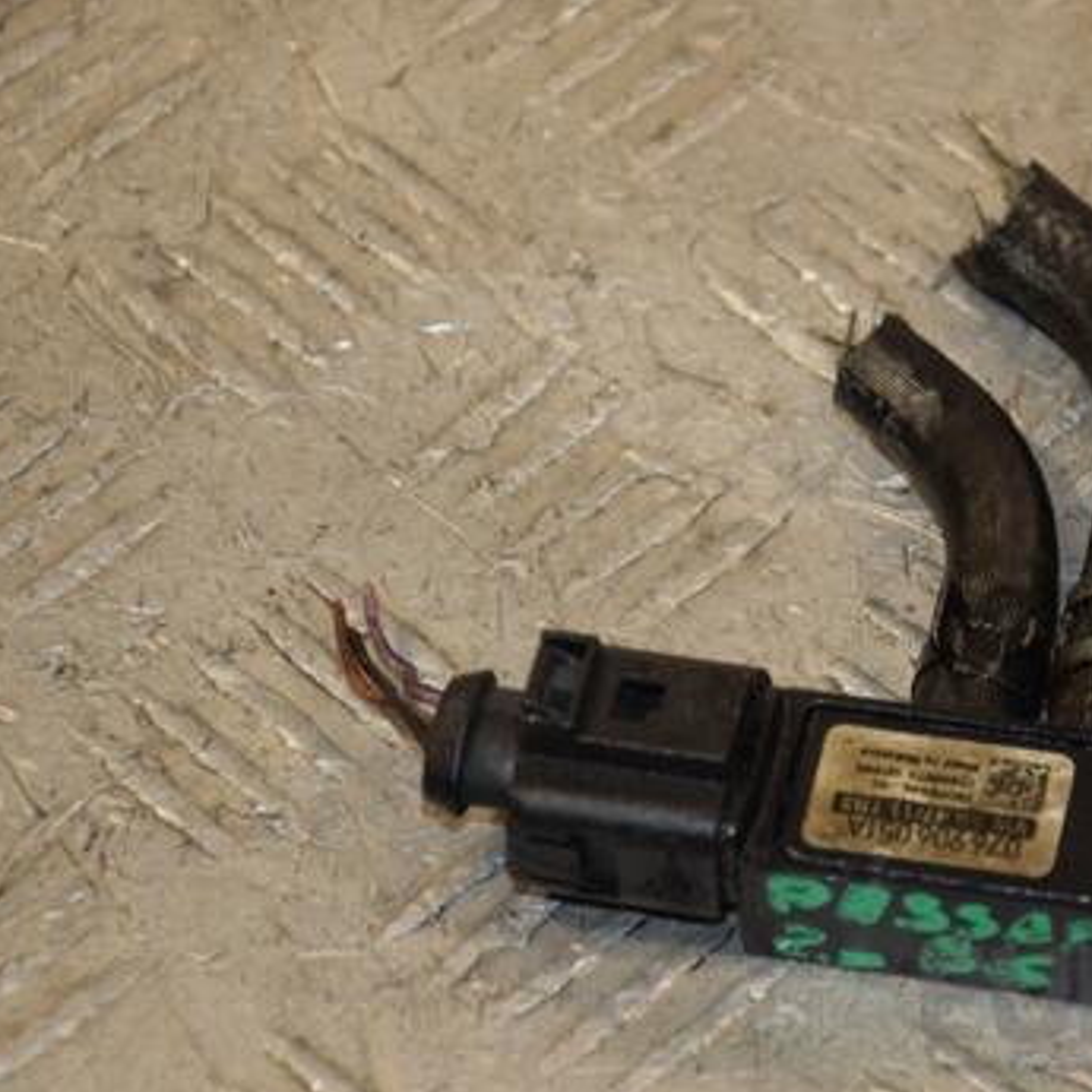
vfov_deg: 7.5
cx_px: 861
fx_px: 8307
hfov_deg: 7.5
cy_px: 573
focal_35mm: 233
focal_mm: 105
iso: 800
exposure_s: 1/160
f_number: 5.6
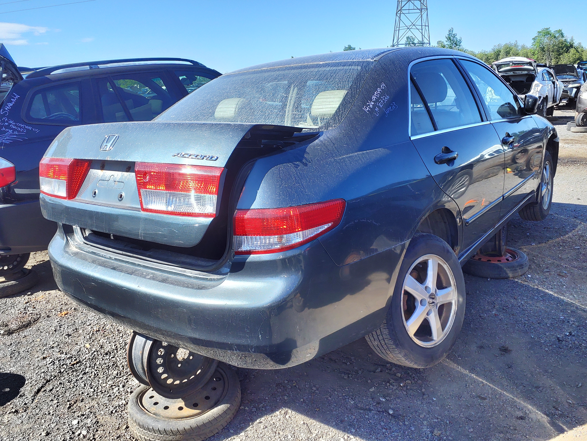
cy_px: 220
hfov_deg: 67.3
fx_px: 441
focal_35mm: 26
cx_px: 294
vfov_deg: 53.1
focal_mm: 3.58
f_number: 1.9
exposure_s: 1/295
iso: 40
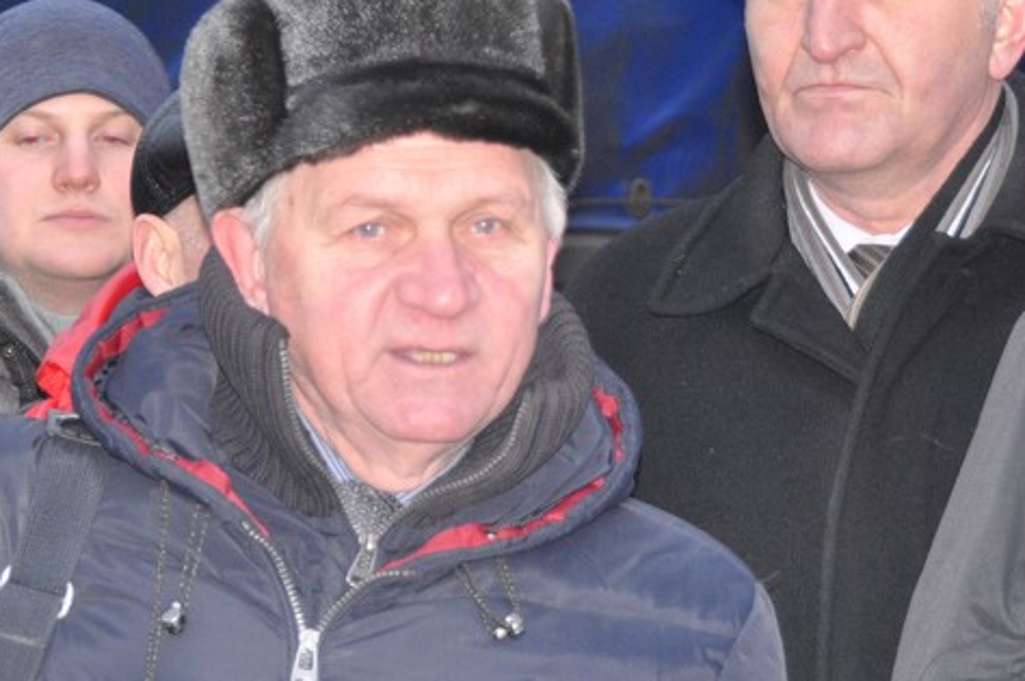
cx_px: 443
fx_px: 6456
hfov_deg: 9.1
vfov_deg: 6.0
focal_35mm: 227
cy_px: 344
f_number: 4.8
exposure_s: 1/60
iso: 800
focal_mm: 62
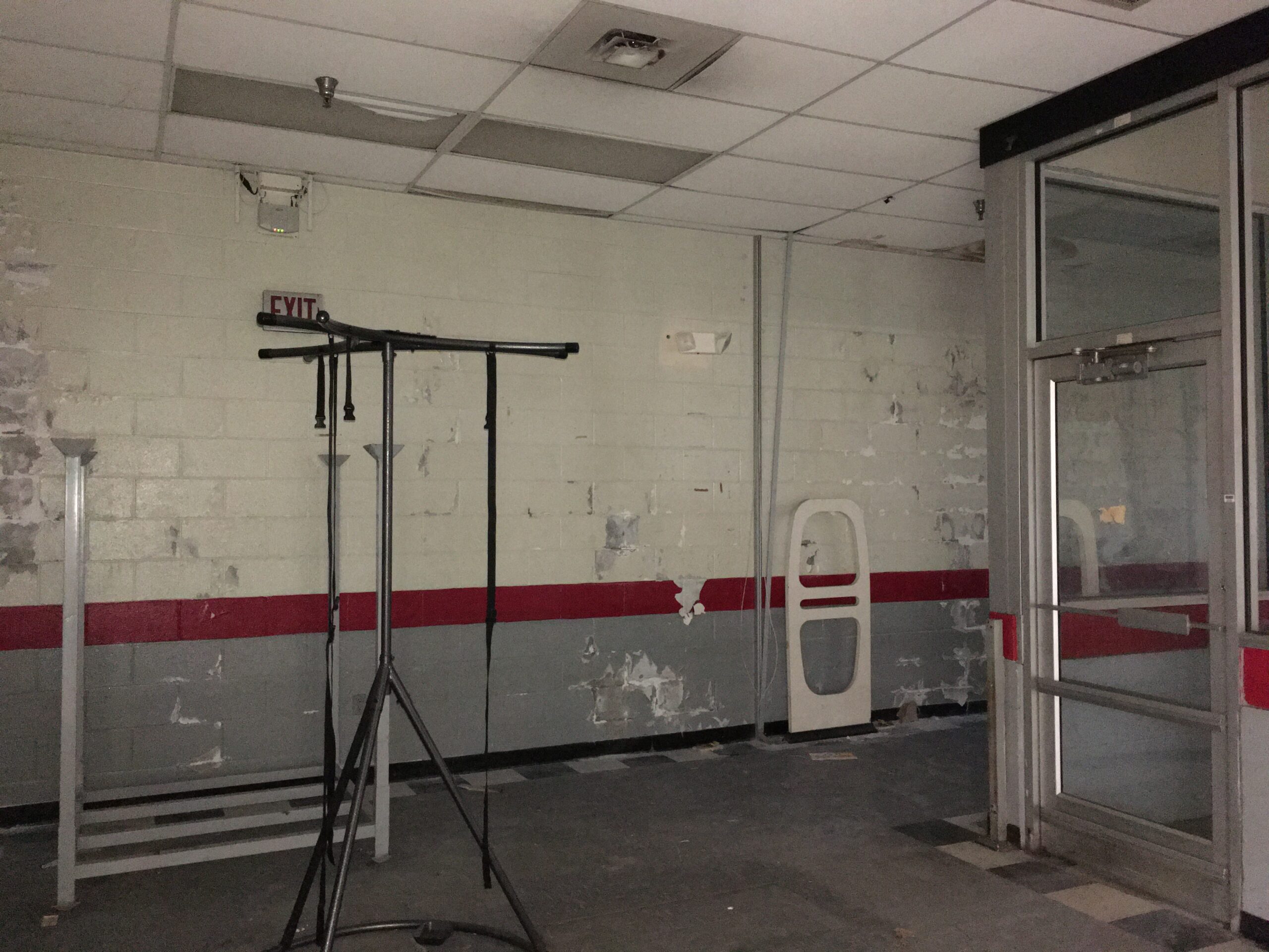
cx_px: 634
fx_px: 1063
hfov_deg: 61.7
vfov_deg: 48.2
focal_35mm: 29
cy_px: 476
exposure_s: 1/16
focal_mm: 4.15
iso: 500
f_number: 2.2
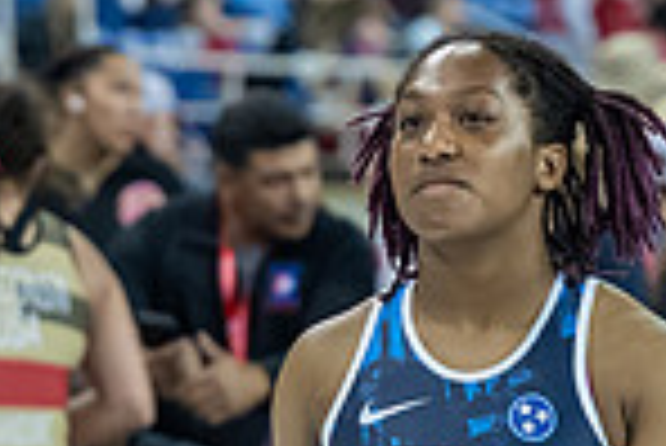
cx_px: 281
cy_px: 631
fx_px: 8389
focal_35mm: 453
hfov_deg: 4.5
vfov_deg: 3.0
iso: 2800
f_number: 2.8
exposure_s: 1/800
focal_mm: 87
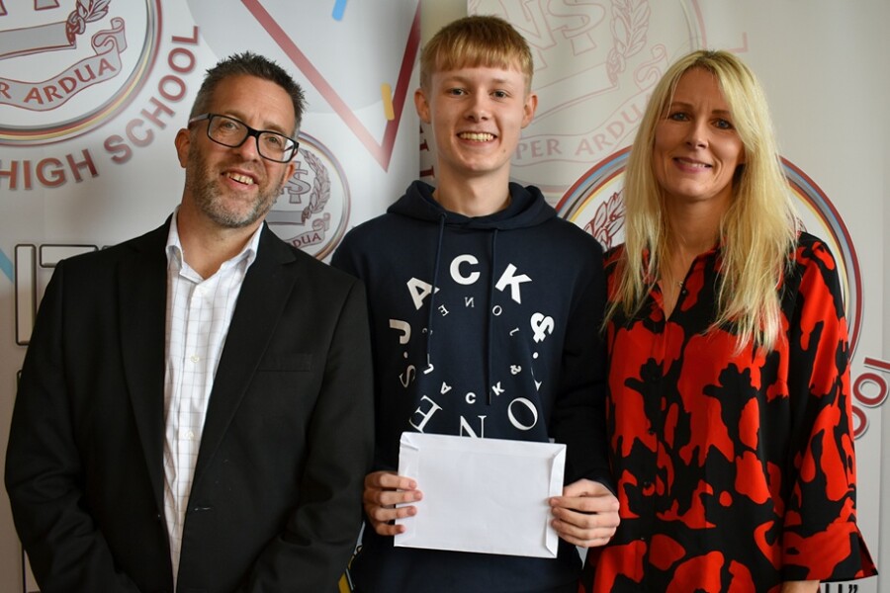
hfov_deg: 67.4
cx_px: 445
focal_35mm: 27
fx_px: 667
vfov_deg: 47.9
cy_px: 296
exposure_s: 1/60
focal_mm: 18
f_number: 4
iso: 560
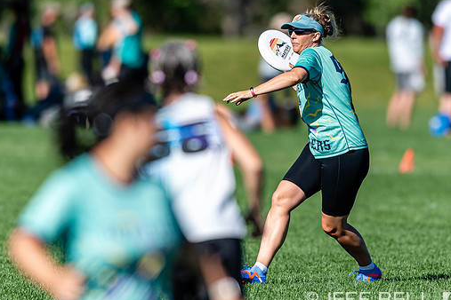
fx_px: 11662
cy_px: 141
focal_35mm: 931
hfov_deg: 2.2
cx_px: 267
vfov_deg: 1.5
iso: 100
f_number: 2.8
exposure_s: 1/2500
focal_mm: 400
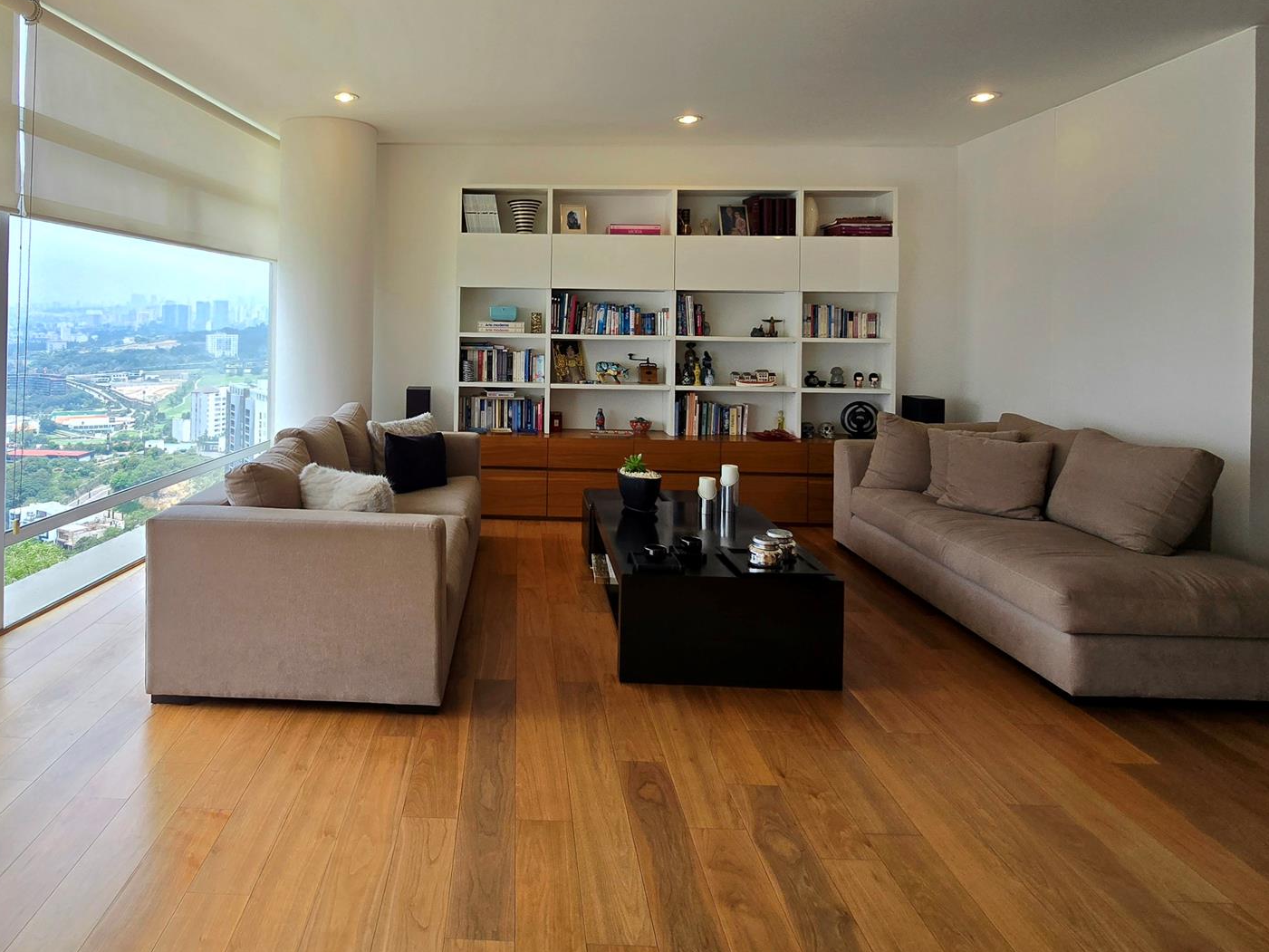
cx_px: 495
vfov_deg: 67.3
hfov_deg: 83.4
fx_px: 697
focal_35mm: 19
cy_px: 338
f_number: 2.2
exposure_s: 1/357
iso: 50
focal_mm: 2.2
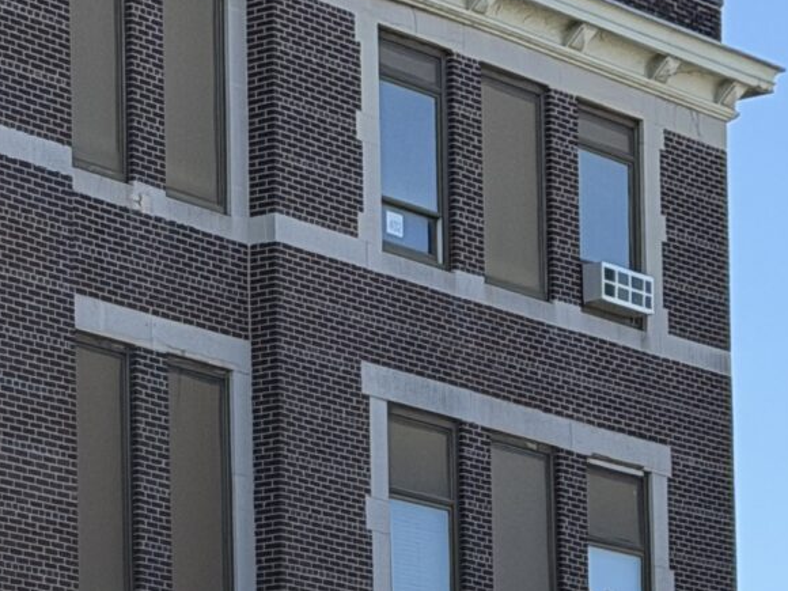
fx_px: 4826
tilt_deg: +6.9
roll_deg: +1.4
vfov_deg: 6.9
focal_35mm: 212
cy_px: 870
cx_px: -345
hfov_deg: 9.1
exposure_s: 1/1931
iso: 64
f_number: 1.78
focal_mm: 6.76
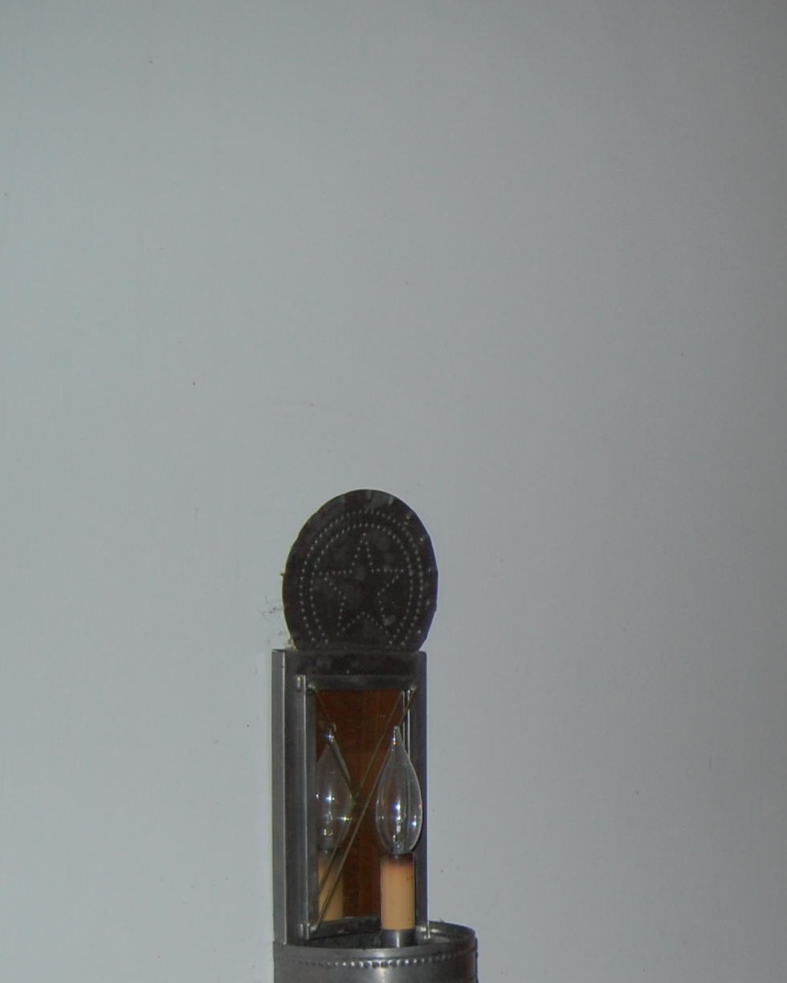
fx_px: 1805
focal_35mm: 62
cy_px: 772
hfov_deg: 22.4
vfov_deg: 29.8
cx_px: 980
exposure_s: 1/60
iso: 400
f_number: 3.5
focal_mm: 18
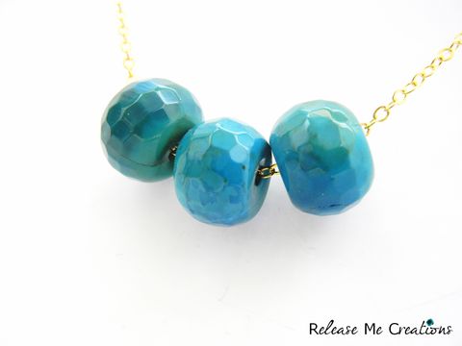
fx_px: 454
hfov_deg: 54.0
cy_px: 173
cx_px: 231
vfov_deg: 41.8
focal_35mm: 34
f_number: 3.6
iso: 400
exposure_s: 1/19.1
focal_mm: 6.2
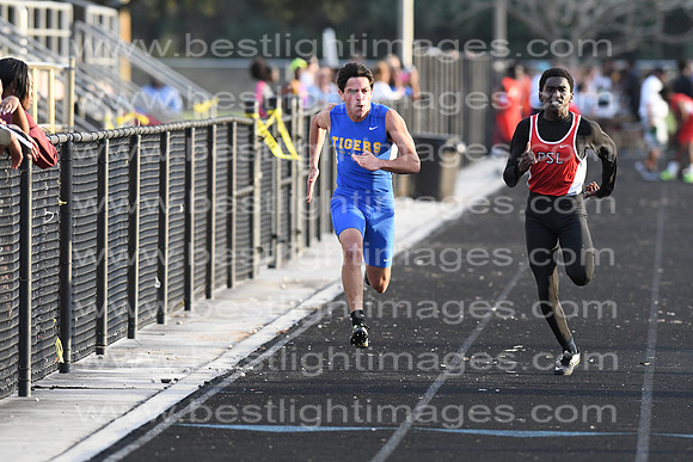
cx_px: 346
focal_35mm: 450
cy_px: 231
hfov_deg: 4.6
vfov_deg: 3.1
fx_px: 8664
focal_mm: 300
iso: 2000
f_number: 4
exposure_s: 1/2000
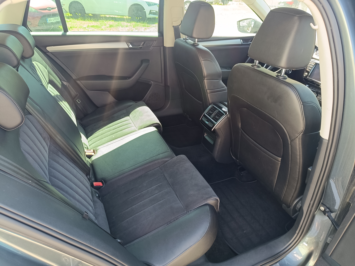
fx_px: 246
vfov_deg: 56.8
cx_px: 178
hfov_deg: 71.6
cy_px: 133
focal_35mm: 24
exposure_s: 1/101
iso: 190
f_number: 1.88
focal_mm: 5.59
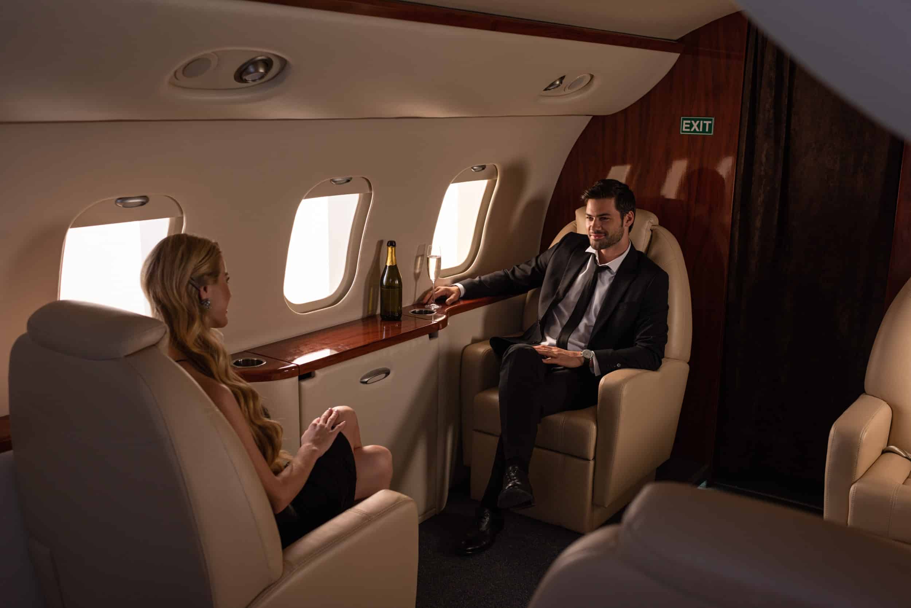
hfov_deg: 54.4
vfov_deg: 37.9
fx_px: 886
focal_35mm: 35
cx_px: 456
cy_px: 304
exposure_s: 1/200
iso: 250
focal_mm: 35
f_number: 3.5
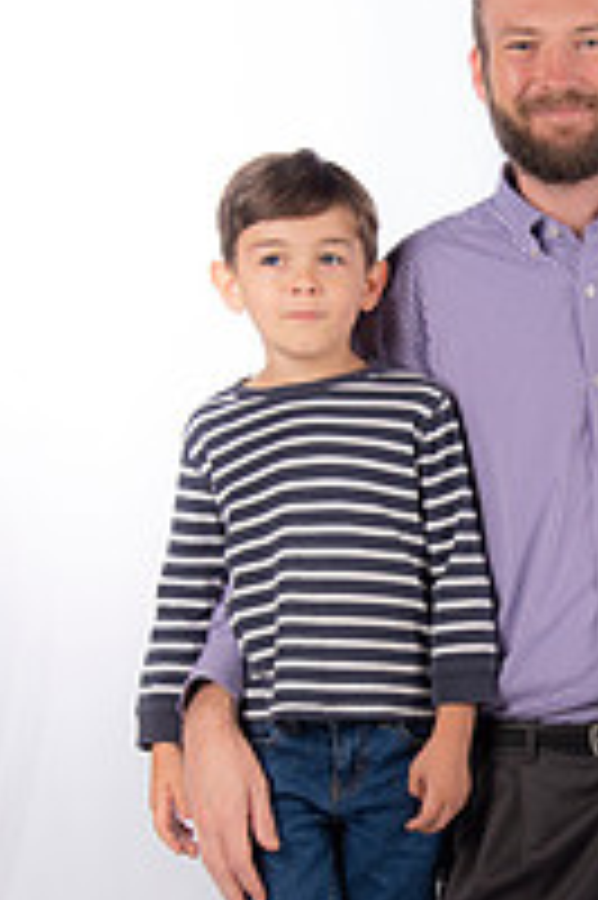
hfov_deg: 12.5
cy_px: 662
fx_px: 2695
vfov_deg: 18.8
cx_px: 627
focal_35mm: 108
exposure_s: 1/200
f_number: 5.6
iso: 100
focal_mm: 48
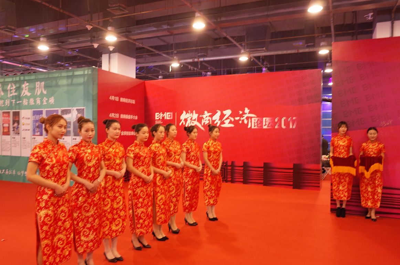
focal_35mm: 29
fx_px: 322
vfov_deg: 44.8
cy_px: 137
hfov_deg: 63.7
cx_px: 206
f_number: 4
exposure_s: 1/25
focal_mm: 18.3
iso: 800
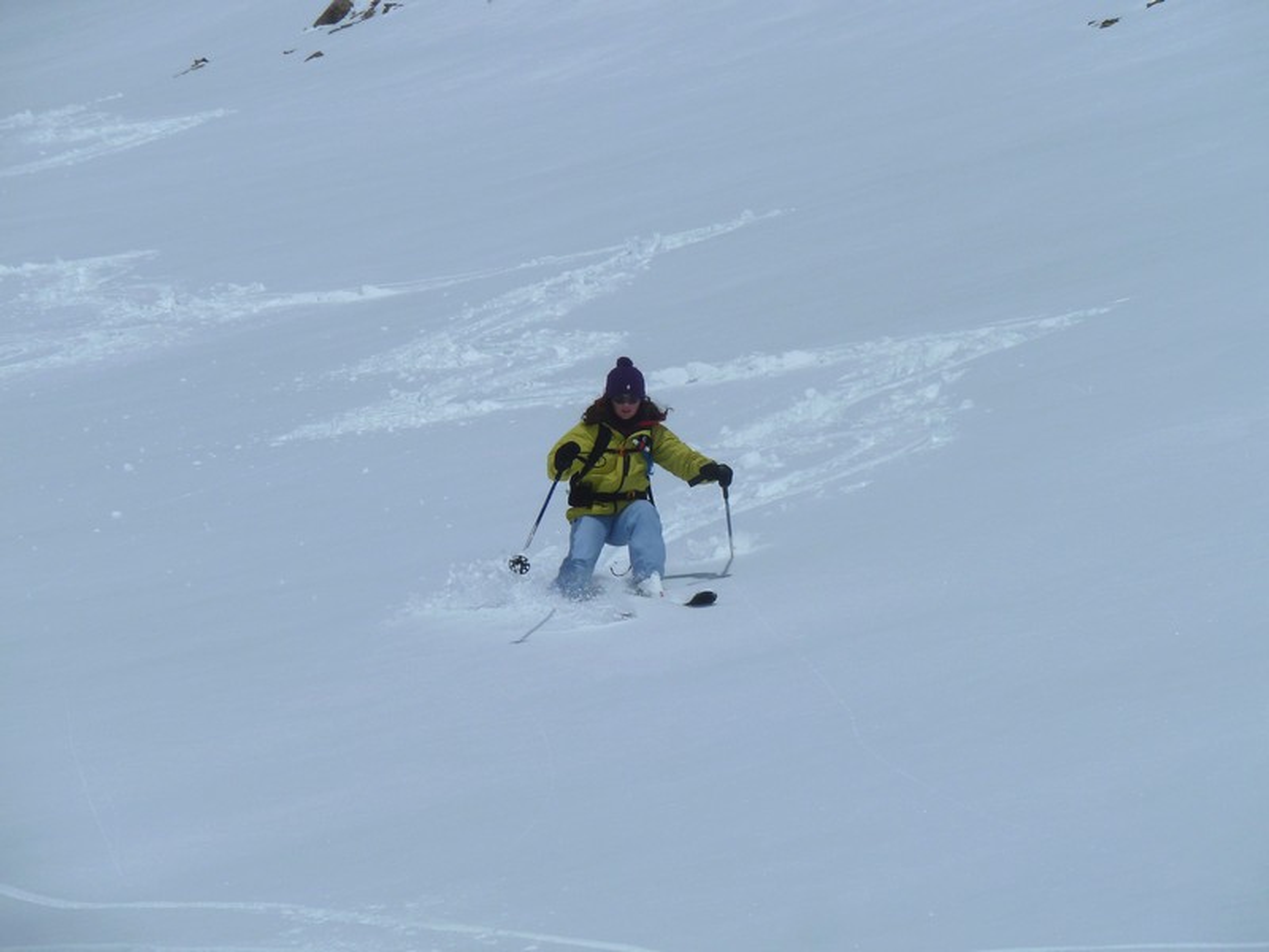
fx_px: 7185
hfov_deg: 10.1
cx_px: 634
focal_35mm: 196
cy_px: 476
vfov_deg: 7.6
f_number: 6.3
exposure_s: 1/2000
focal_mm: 32.1
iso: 80
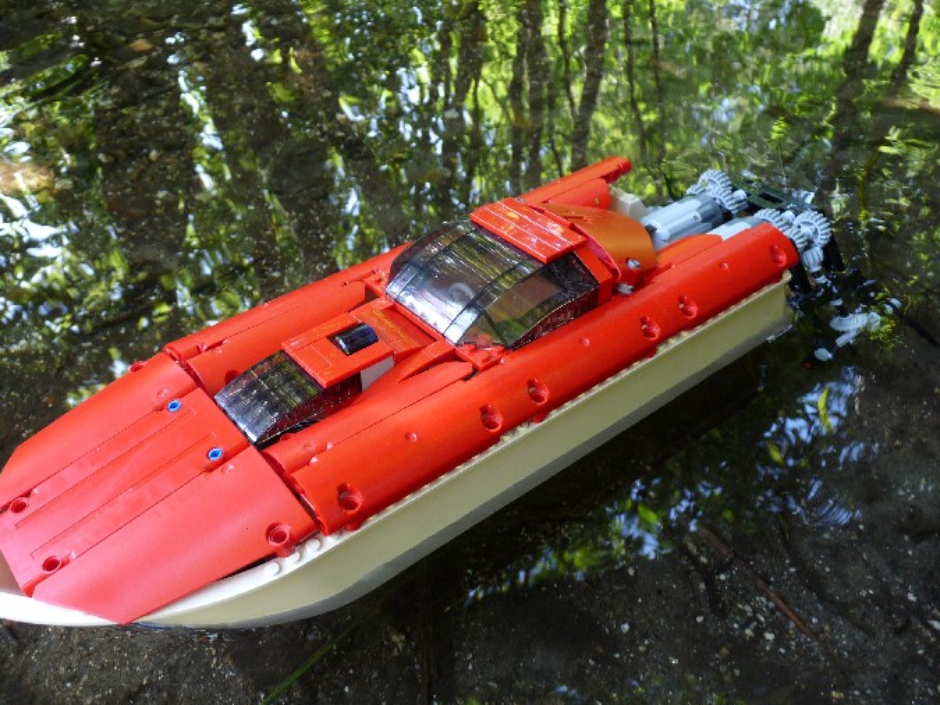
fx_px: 869
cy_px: 361
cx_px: 397
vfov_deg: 44.1
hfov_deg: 56.6
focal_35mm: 32
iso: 100
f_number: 2.8
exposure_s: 1/25
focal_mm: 4.8
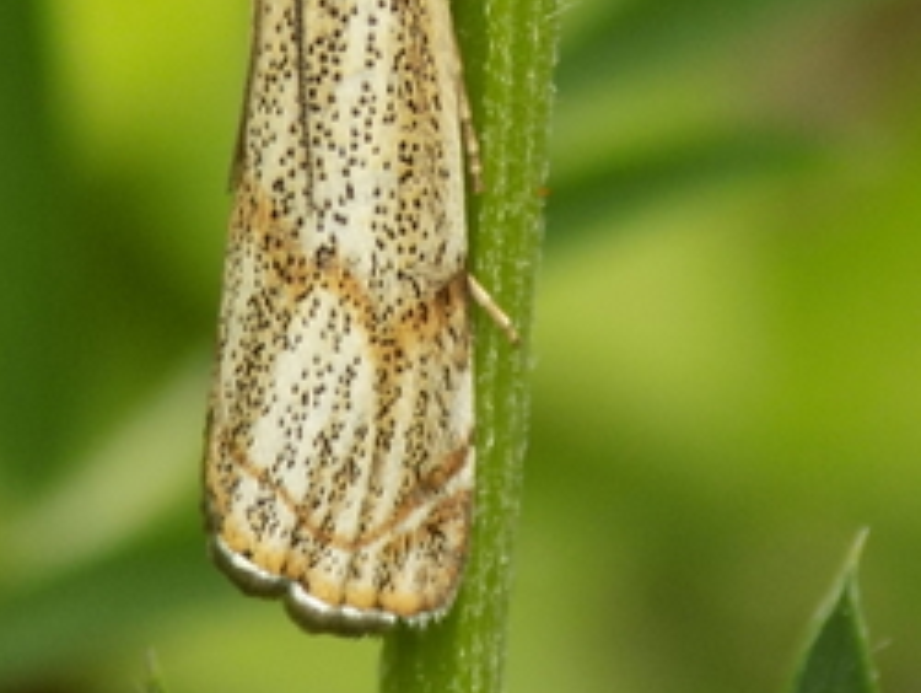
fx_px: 10706
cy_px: -55
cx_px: 319
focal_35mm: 402
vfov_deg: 3.7
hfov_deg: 4.9
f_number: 4.8
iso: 80
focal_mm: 20.9
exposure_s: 1/100
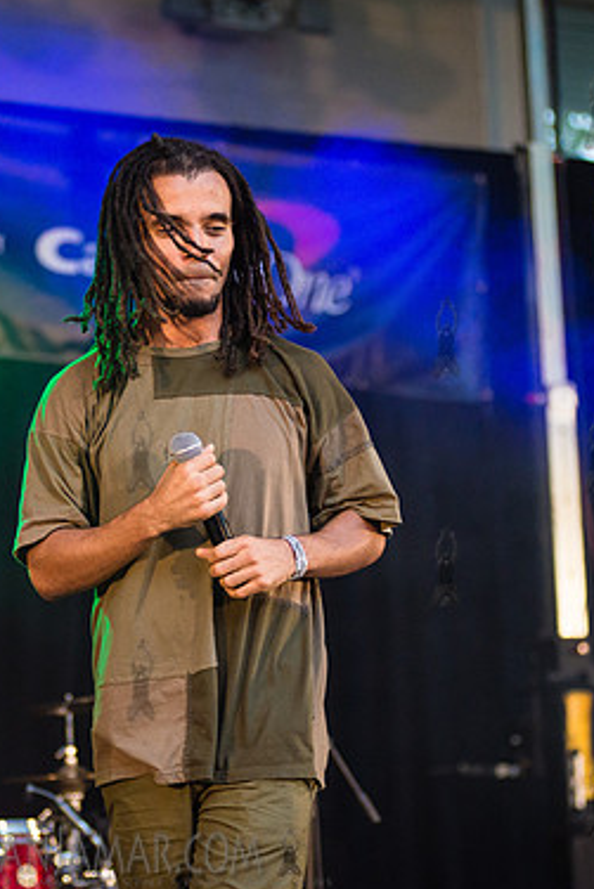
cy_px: 450
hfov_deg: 9.7
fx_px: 3511
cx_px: 140
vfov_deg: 14.4
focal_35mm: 142
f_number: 2.8
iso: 2500
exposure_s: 1/1000
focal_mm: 92
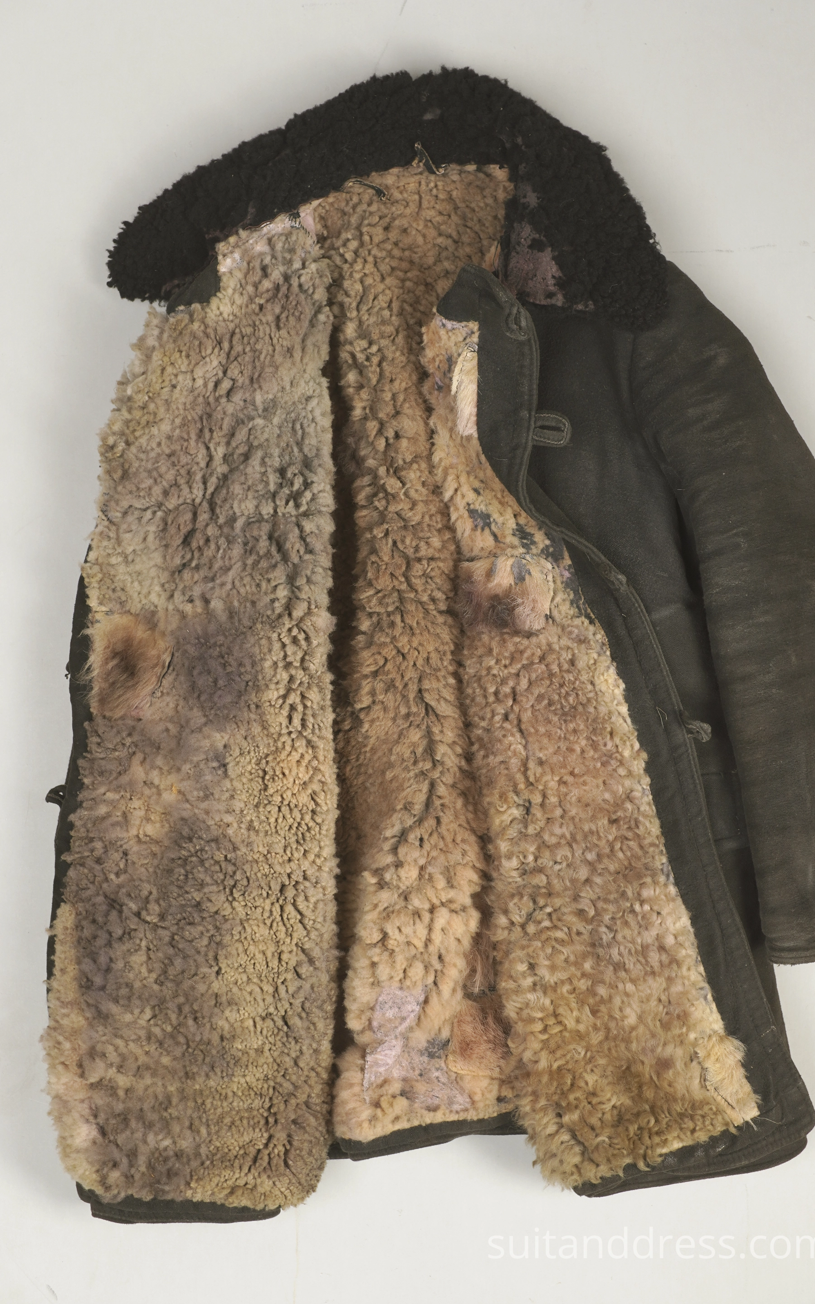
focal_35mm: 49
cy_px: 652
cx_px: 431
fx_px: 1741
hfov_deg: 26.3
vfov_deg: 41.1
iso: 200
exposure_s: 1/60
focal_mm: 32
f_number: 4.5
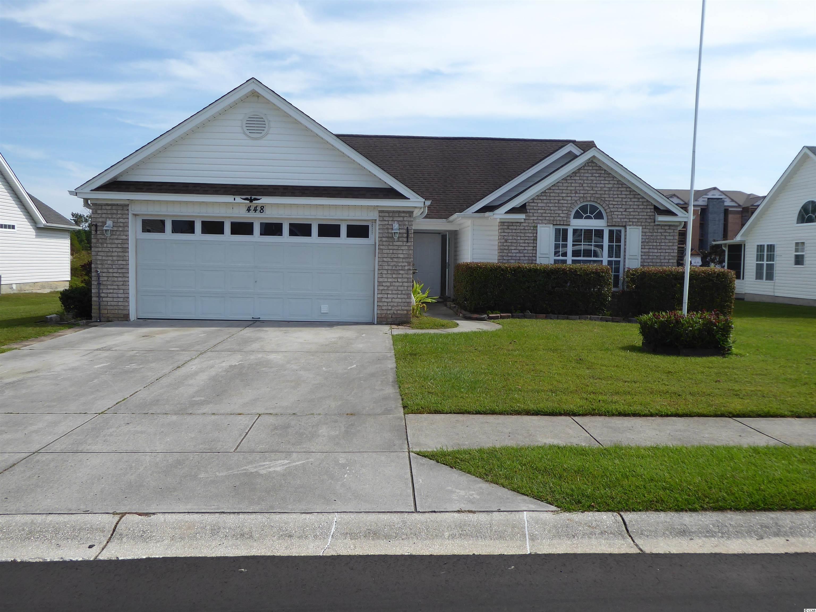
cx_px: 408
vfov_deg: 48.2
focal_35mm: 29
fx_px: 684
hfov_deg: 61.7
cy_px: 306
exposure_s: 1/1000
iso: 80
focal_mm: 5
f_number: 3.5
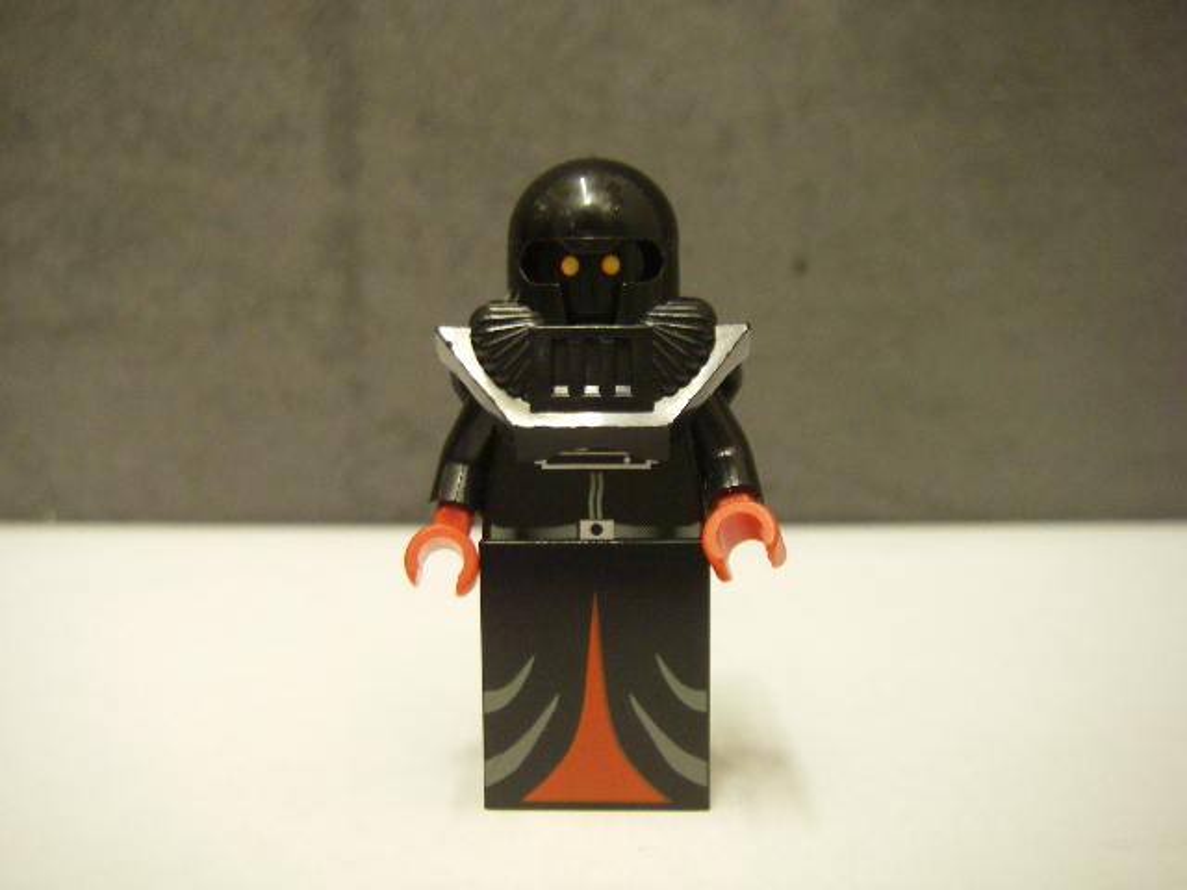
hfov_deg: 49.0
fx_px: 1303
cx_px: 594
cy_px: 445
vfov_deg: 37.7
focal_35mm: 38
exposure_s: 1/4
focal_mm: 6.3
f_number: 3.3
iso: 320
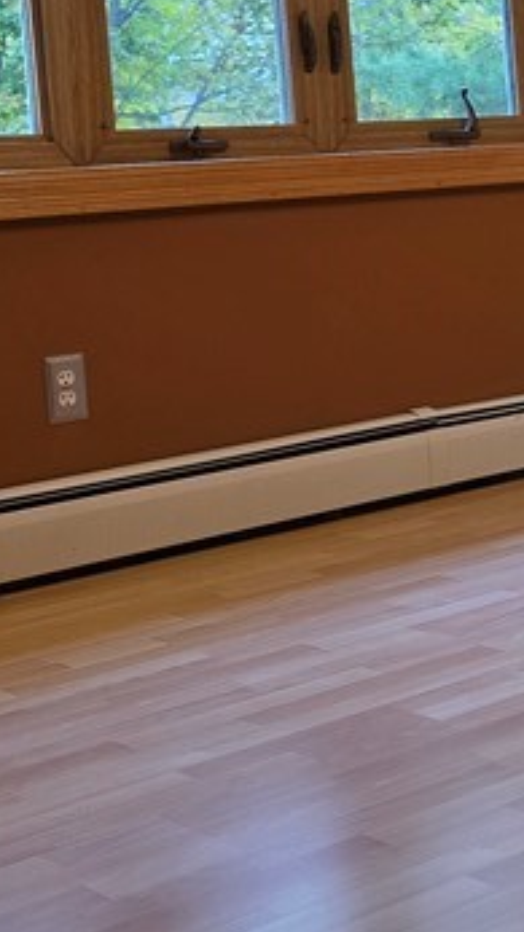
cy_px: 204
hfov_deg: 15.3
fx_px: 1829
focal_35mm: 74
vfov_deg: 28.1
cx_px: 742
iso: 125
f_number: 1.7
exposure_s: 1/120
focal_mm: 6.3
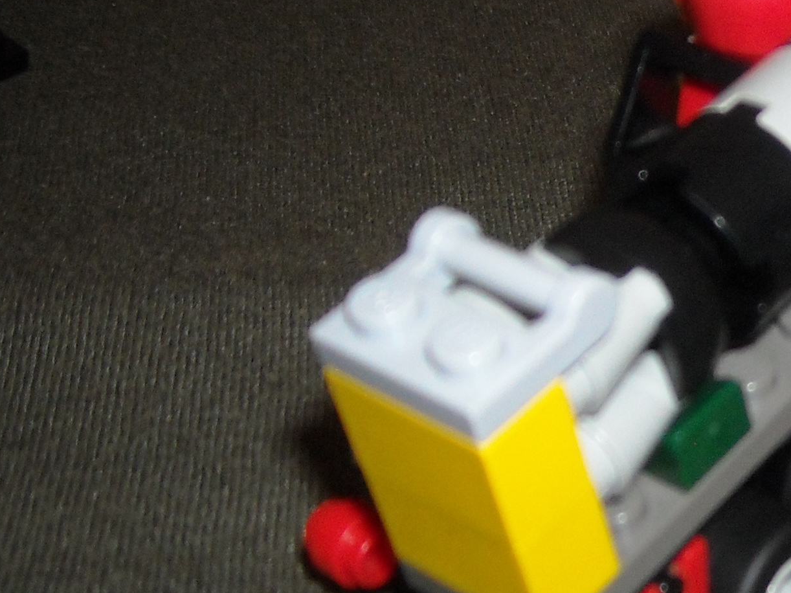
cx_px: 925
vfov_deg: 16.8
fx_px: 2010
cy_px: 316
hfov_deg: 20.9
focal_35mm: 88
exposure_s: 1/60
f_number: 5.6
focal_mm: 5.7
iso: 200
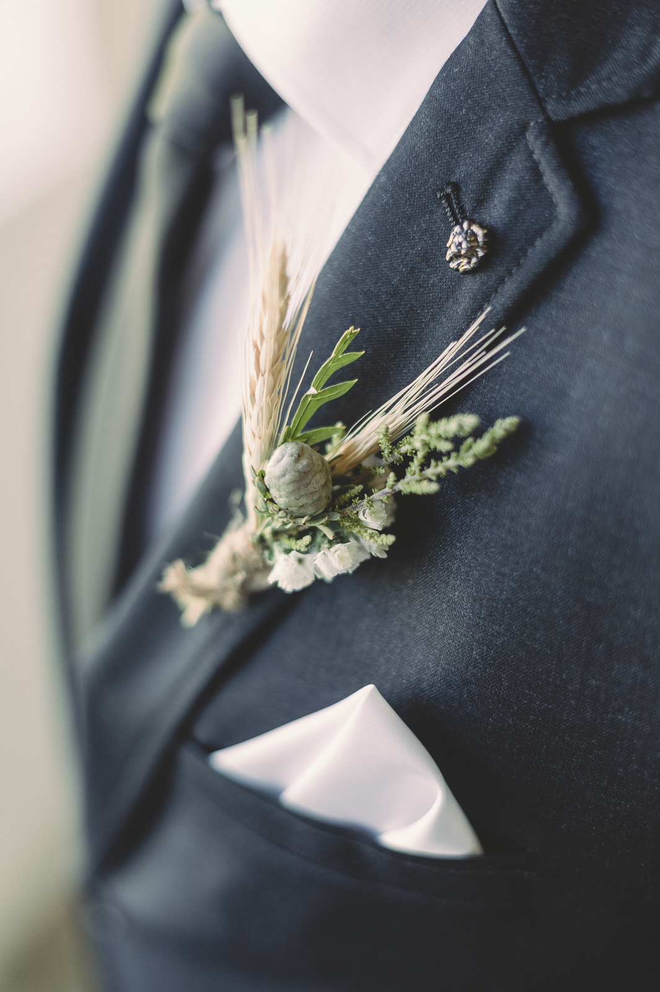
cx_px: 330
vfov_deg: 39.6
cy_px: 496
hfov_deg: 27.0
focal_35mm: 50
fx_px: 1376
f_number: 2
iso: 320
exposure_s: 1/800
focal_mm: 50
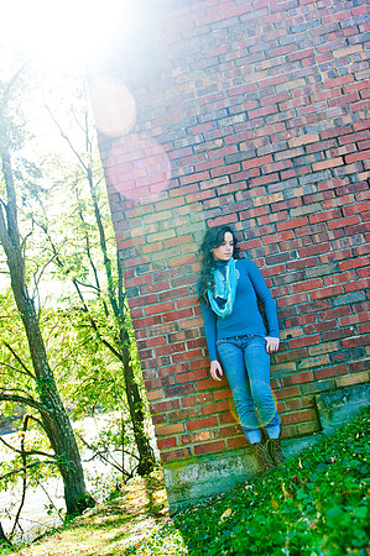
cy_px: 278
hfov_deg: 36.8
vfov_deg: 53.2
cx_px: 185
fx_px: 556
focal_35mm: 36
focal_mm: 24
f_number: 3.2
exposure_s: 1/320
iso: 200
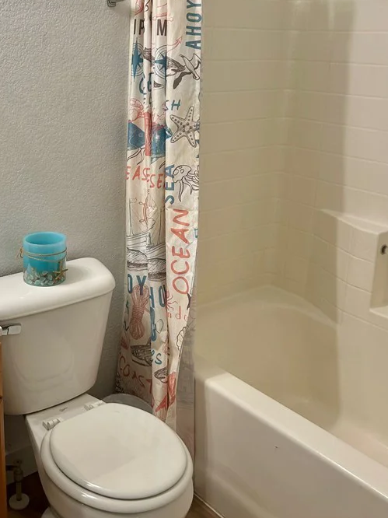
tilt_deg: -14.0
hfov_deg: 35.5
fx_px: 598
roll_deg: -1.3
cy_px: 193
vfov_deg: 46.4
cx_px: 124
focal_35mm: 40
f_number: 1.5
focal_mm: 5.7
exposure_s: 1/60
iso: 80
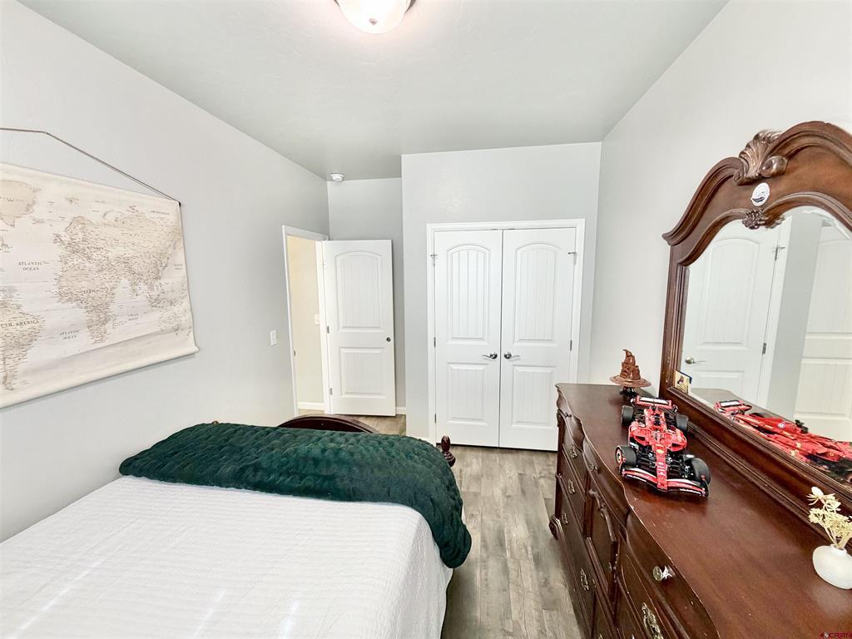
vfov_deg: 85.7
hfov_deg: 102.1
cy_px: 320
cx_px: 426
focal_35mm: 14
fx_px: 345
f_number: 2.2
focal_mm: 2.22
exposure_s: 1/60
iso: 160
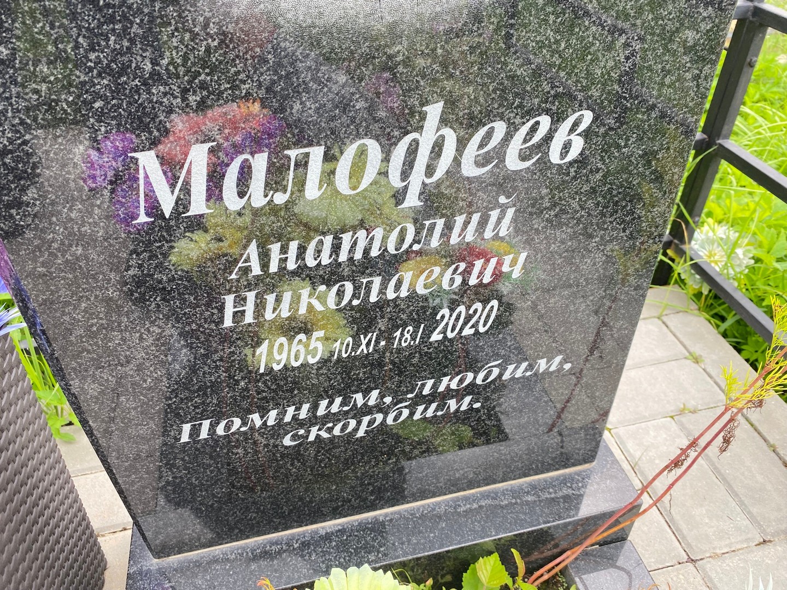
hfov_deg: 67.3
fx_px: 591
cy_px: 295
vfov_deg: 53.1
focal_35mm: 26
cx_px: 394
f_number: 1.8
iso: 32
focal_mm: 4.25
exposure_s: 1/228
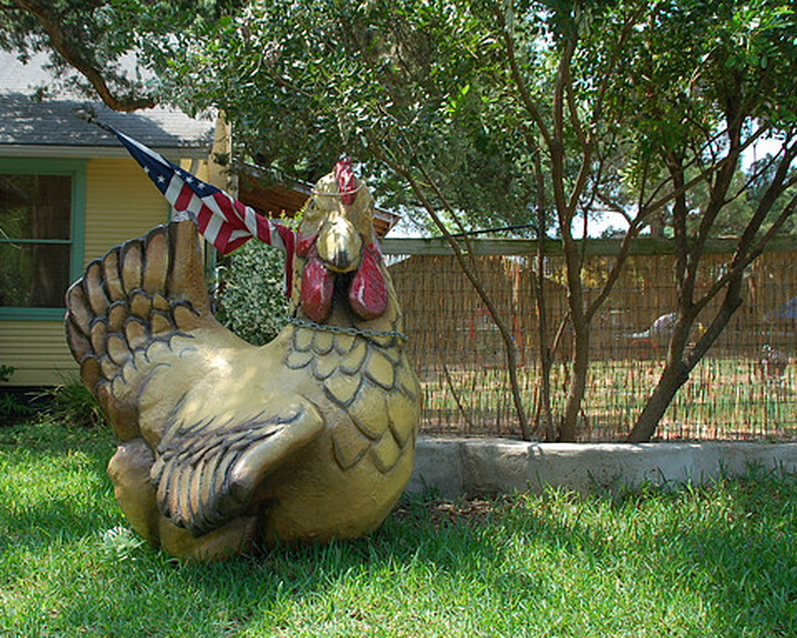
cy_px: 318
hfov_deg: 43.1
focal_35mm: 43
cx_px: 321
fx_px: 1004
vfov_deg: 35.2
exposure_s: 1/160
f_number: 6.3
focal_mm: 25
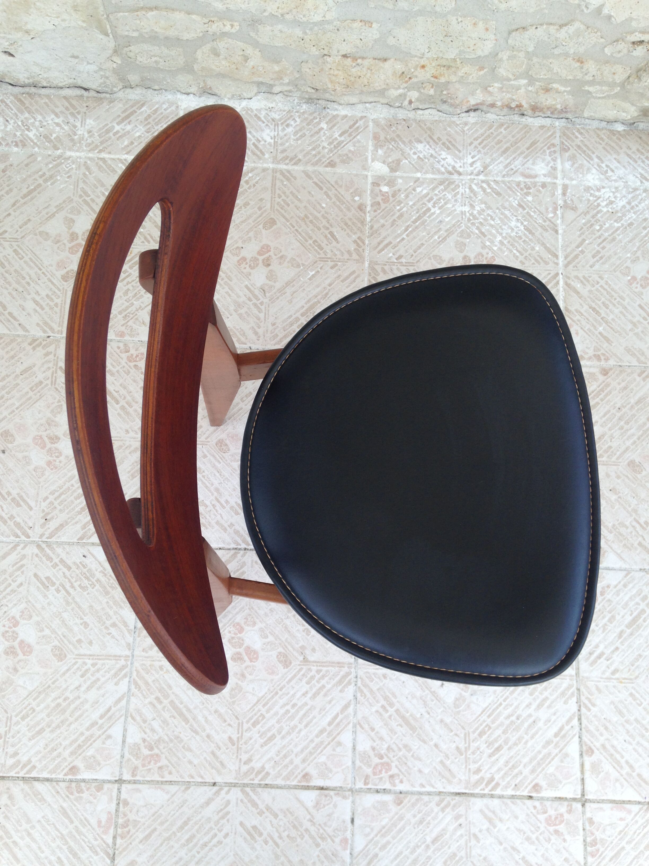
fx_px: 825
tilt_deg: -73.7
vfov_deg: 55.4
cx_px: 324
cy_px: 433
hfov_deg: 42.9
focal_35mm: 33
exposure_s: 1/157
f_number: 2.4
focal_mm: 4.12
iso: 50
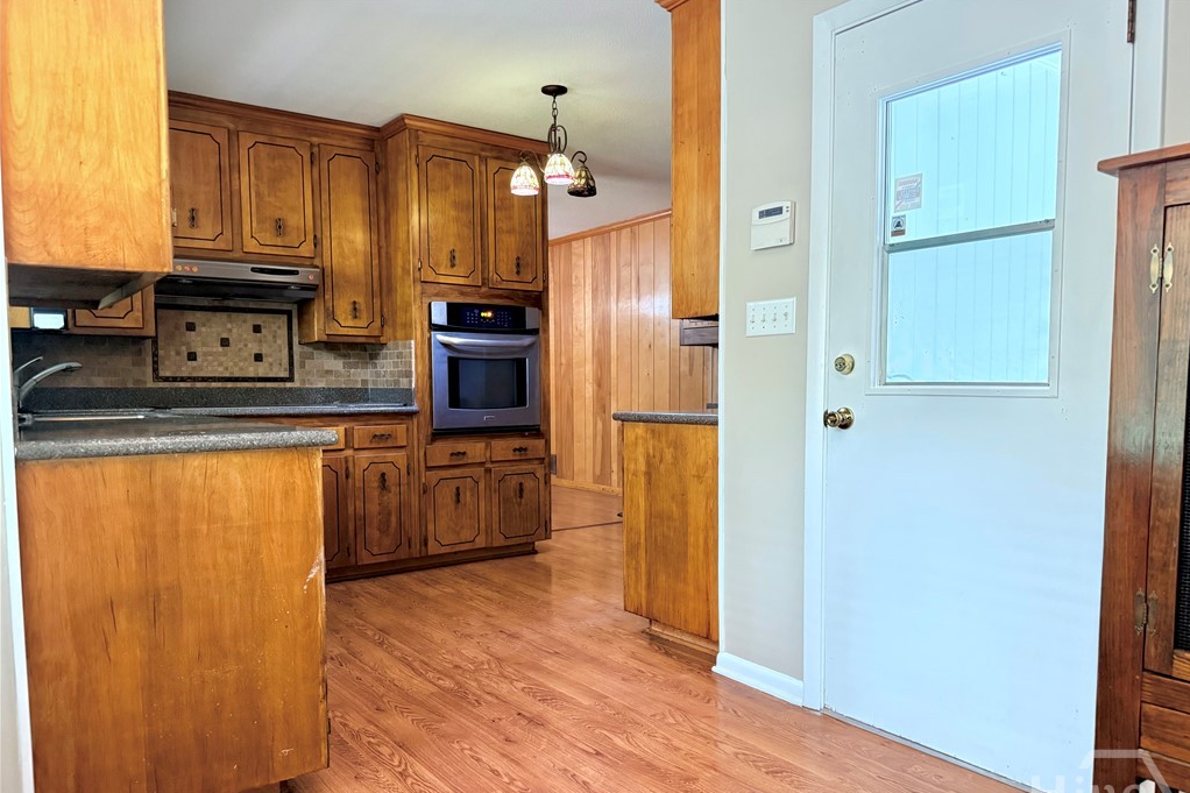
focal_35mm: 25
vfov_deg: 51.2
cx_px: 595
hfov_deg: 71.5
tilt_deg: -3.5
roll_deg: +1.1
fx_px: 826
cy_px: 441
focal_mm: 6.76
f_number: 1.78
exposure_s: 1/40
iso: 1000
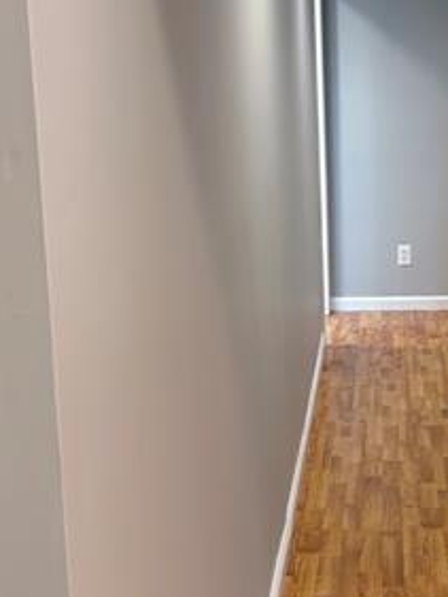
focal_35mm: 71
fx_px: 1224
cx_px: 471
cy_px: 321
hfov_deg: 20.0
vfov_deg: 27.4
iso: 100
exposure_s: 1/60
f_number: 1.6
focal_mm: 5.96
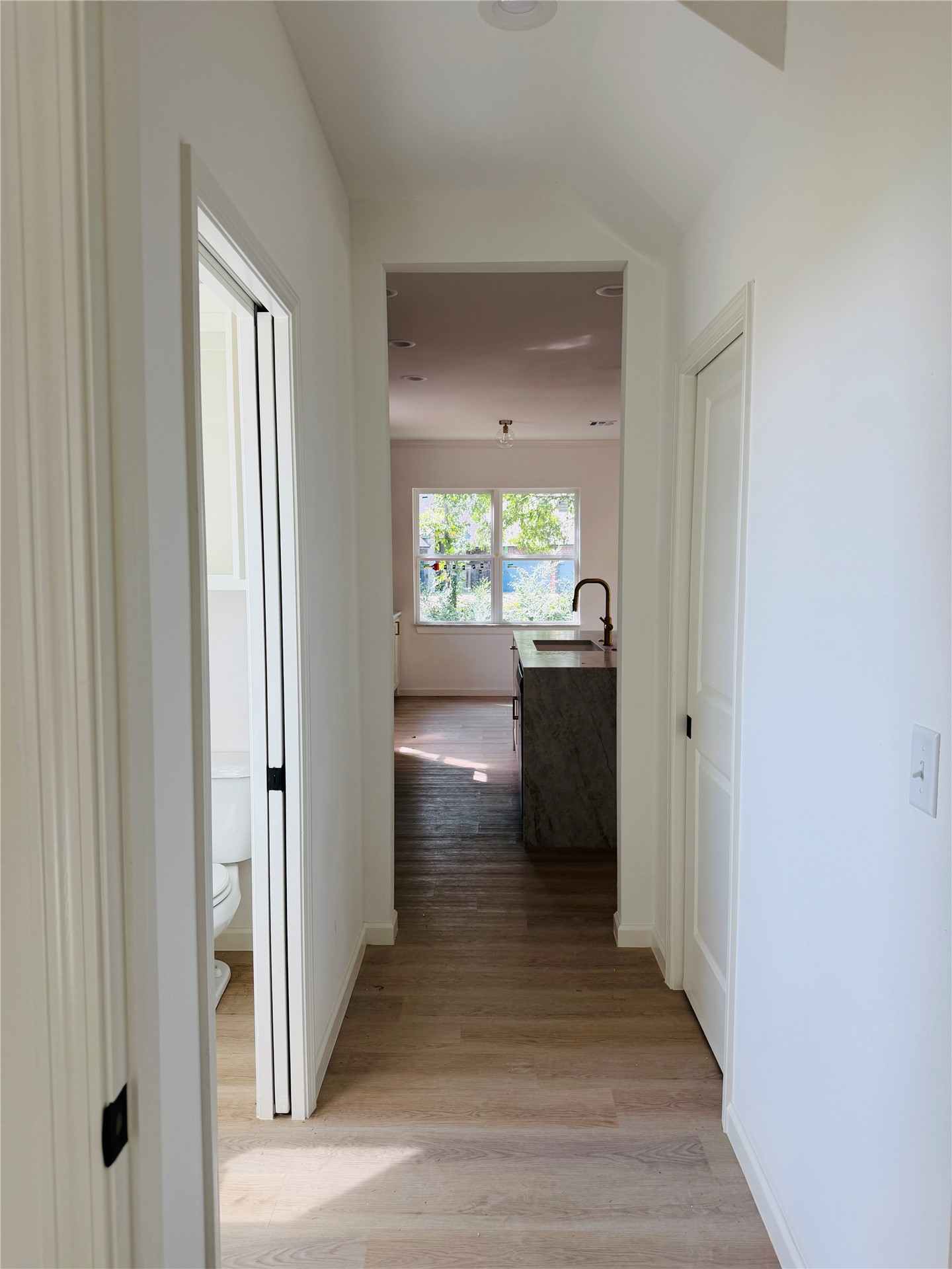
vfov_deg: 71.6
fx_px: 880
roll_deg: -0.2
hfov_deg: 56.8
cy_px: 634
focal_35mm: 24
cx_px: 476
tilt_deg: -5.2
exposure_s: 1/222
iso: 64
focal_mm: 6.76
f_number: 1.78
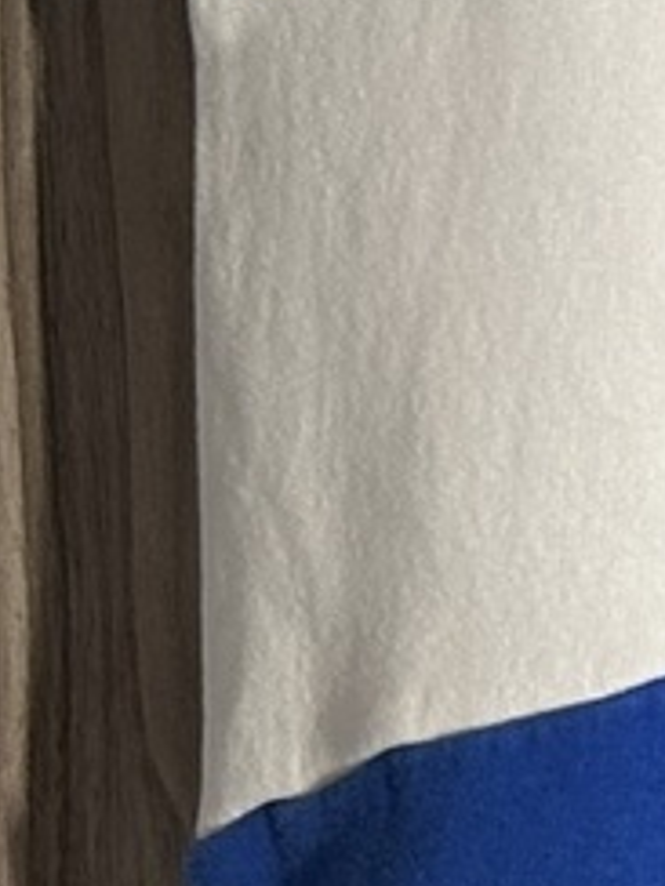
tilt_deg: -3.0
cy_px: 220
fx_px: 3637
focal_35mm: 142
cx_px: 1777
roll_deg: +1.9
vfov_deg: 13.8
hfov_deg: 9.0
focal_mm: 5.7
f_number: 1.5
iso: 125
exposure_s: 1/60
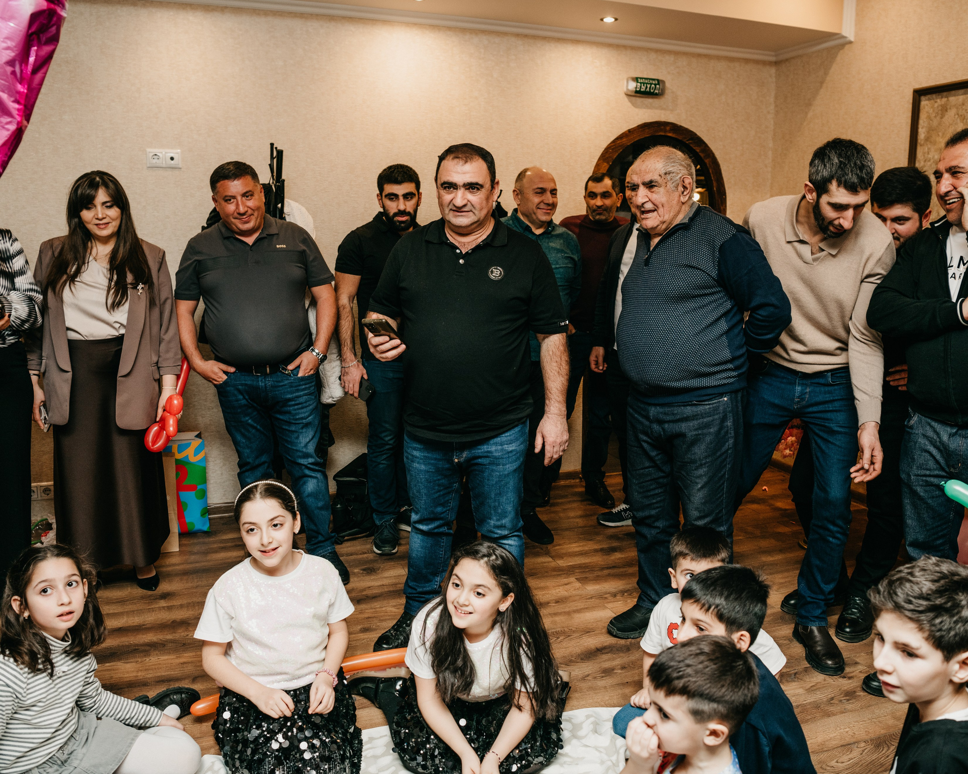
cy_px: 389
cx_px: 503
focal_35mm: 28
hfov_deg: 62.2
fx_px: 802
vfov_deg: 51.5
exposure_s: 1/160
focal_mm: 24
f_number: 4
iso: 160
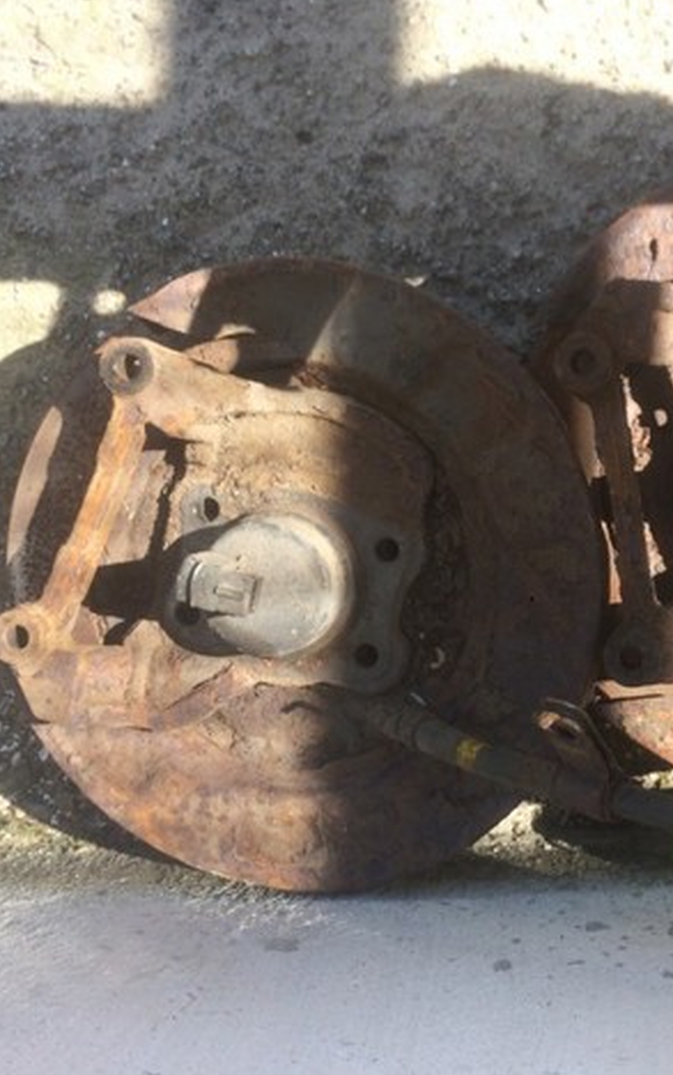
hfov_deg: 29.2
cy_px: 531
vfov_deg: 47.2
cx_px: 622
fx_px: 1231
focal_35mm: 42
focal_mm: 4.15
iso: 32
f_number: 2.2
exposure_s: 1/366
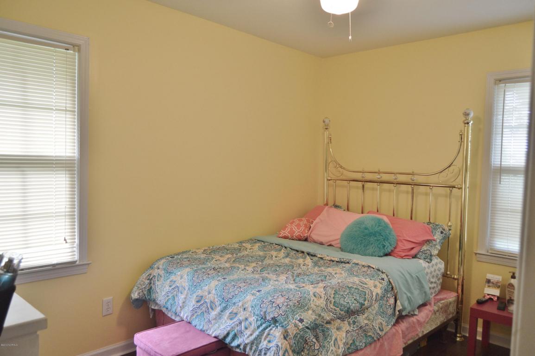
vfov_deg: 47.9
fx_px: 401
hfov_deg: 67.4
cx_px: 268
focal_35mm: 27
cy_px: 178
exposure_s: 1/60
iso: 500
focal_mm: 18
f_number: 3.5
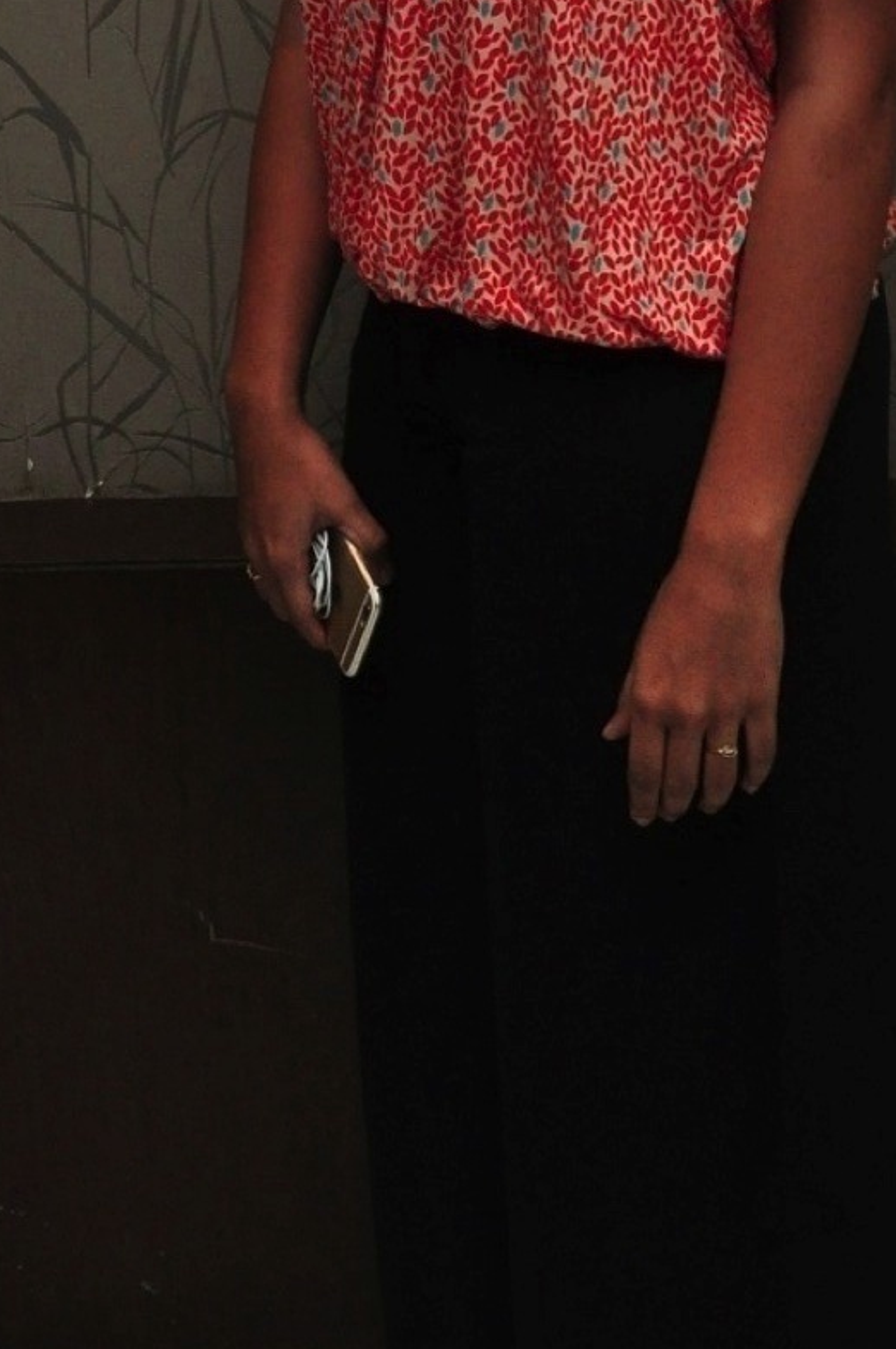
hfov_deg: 17.9
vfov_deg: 26.3
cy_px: 318
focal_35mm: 76
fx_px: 2843
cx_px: 607
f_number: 8
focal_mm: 22
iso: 1250
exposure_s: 1/125
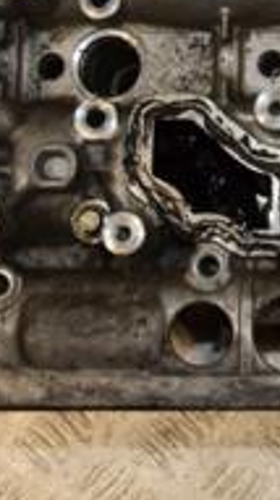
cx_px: 437
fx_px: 1372
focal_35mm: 104
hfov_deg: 11.1
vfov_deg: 20.1
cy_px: 26
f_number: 7.1
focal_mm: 21
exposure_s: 1/200
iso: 800
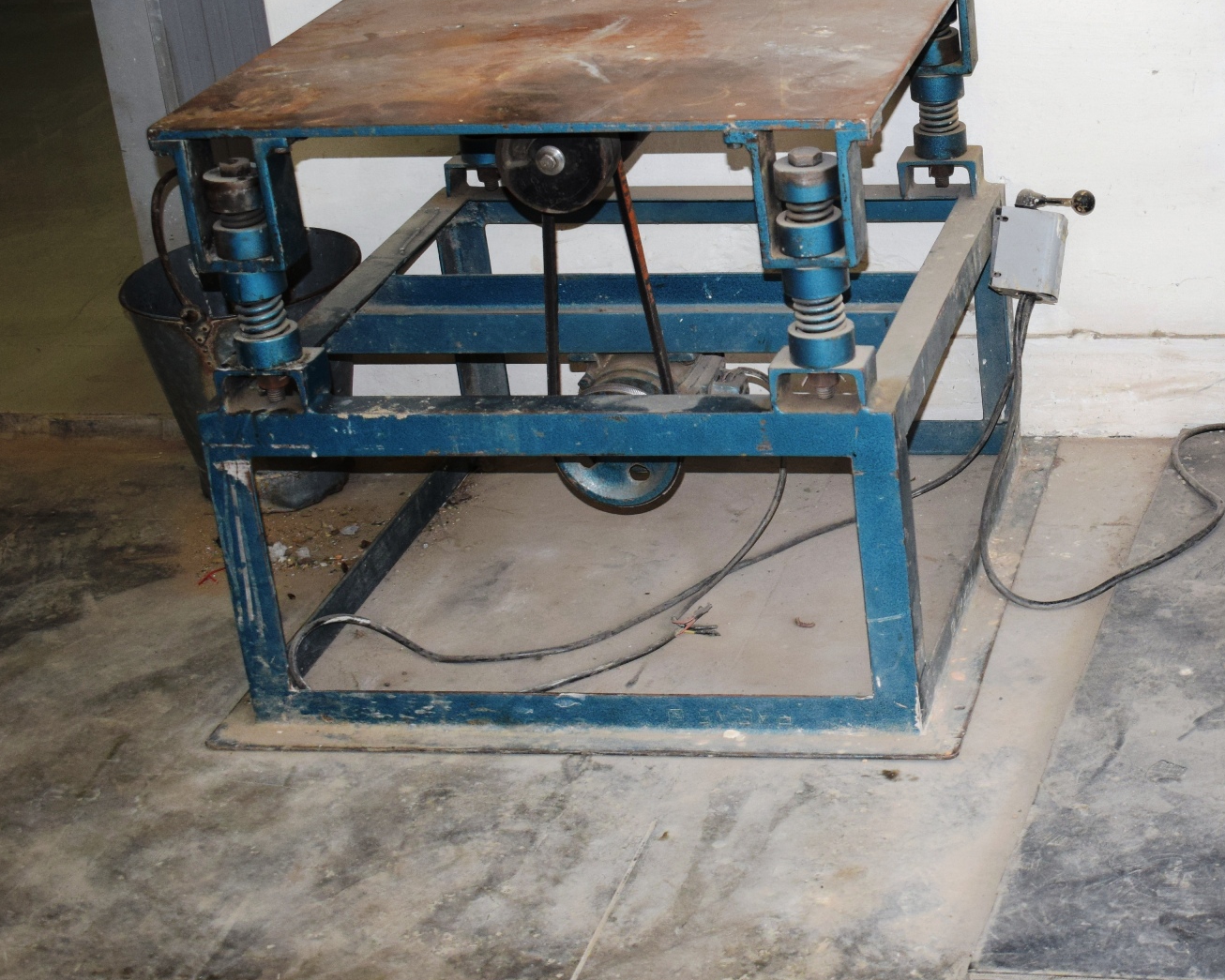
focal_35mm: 70
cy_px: 311
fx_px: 2533
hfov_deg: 26.3
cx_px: 1103
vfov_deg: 21.8
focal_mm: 27
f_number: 5
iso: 800
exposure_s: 1/100
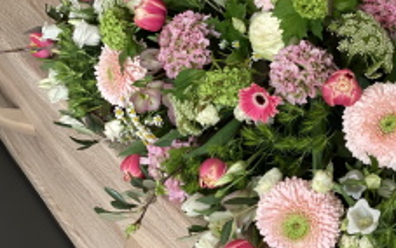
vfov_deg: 13.5
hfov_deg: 21.1
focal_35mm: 97
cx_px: 319
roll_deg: +4.3
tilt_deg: -28.3
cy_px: 86
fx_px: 1047
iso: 200
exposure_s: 1/40
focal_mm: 6
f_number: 2
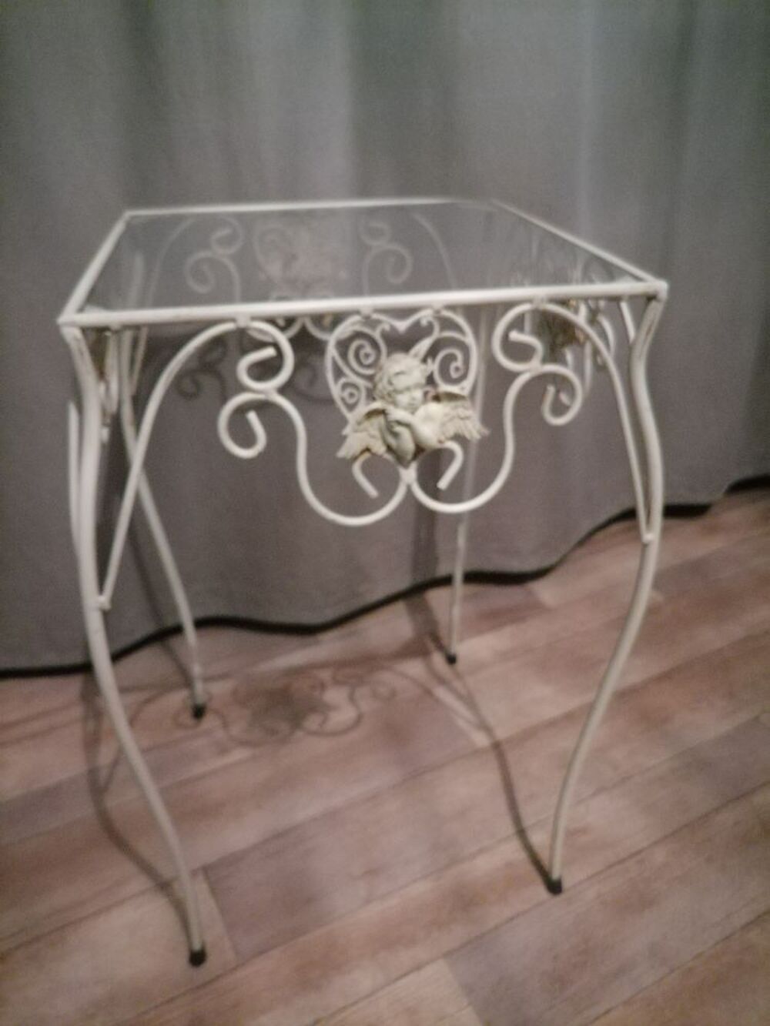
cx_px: 385
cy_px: 513
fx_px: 801
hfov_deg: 51.4
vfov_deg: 65.3
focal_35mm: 27
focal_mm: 5.4
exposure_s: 1/14.3
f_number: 1.8
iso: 4000
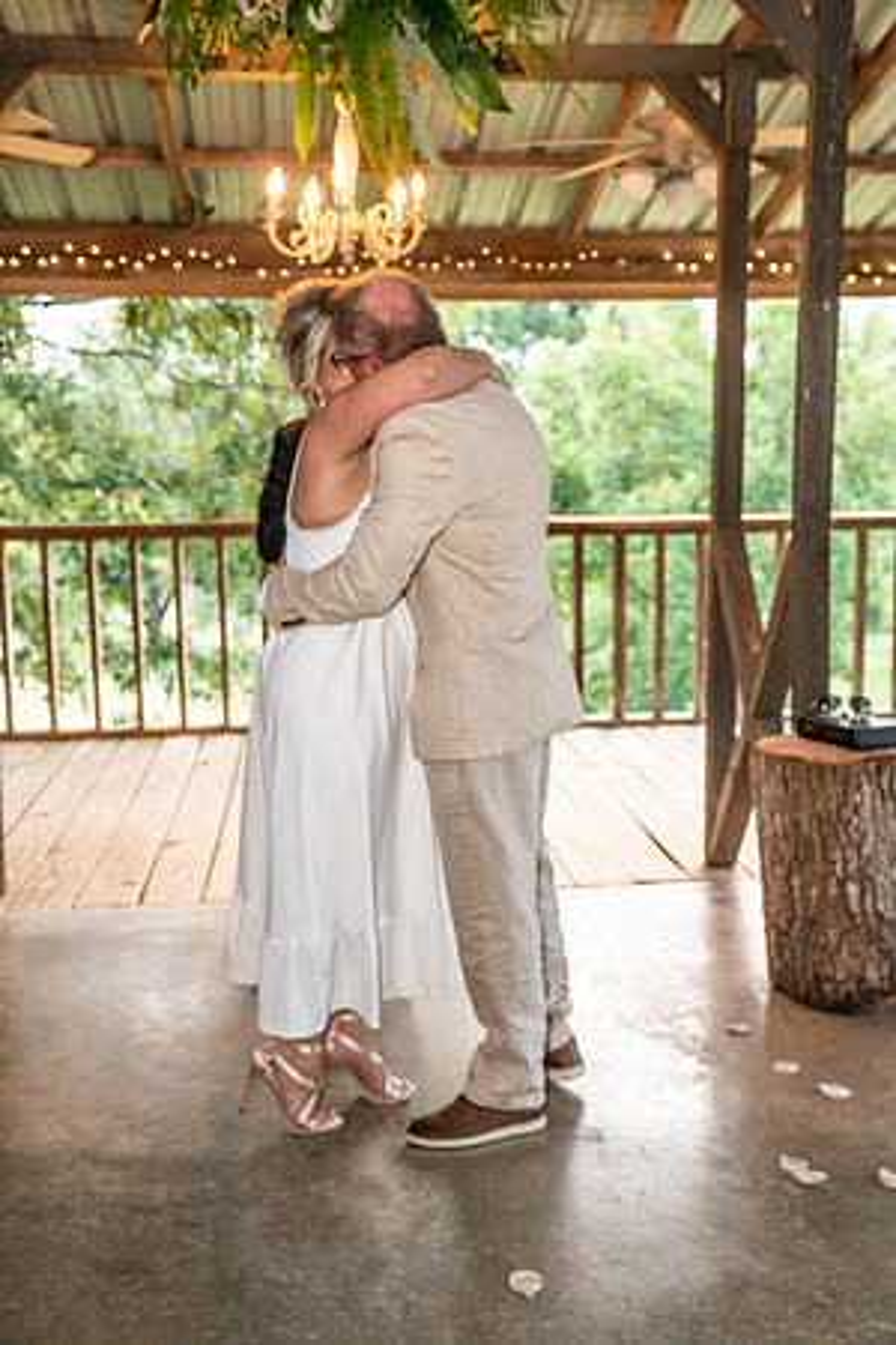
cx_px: 448
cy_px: 672
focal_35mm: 42
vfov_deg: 46.4
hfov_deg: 31.9
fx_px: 1568
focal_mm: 42
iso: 1600
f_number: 4.5
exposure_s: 1/125
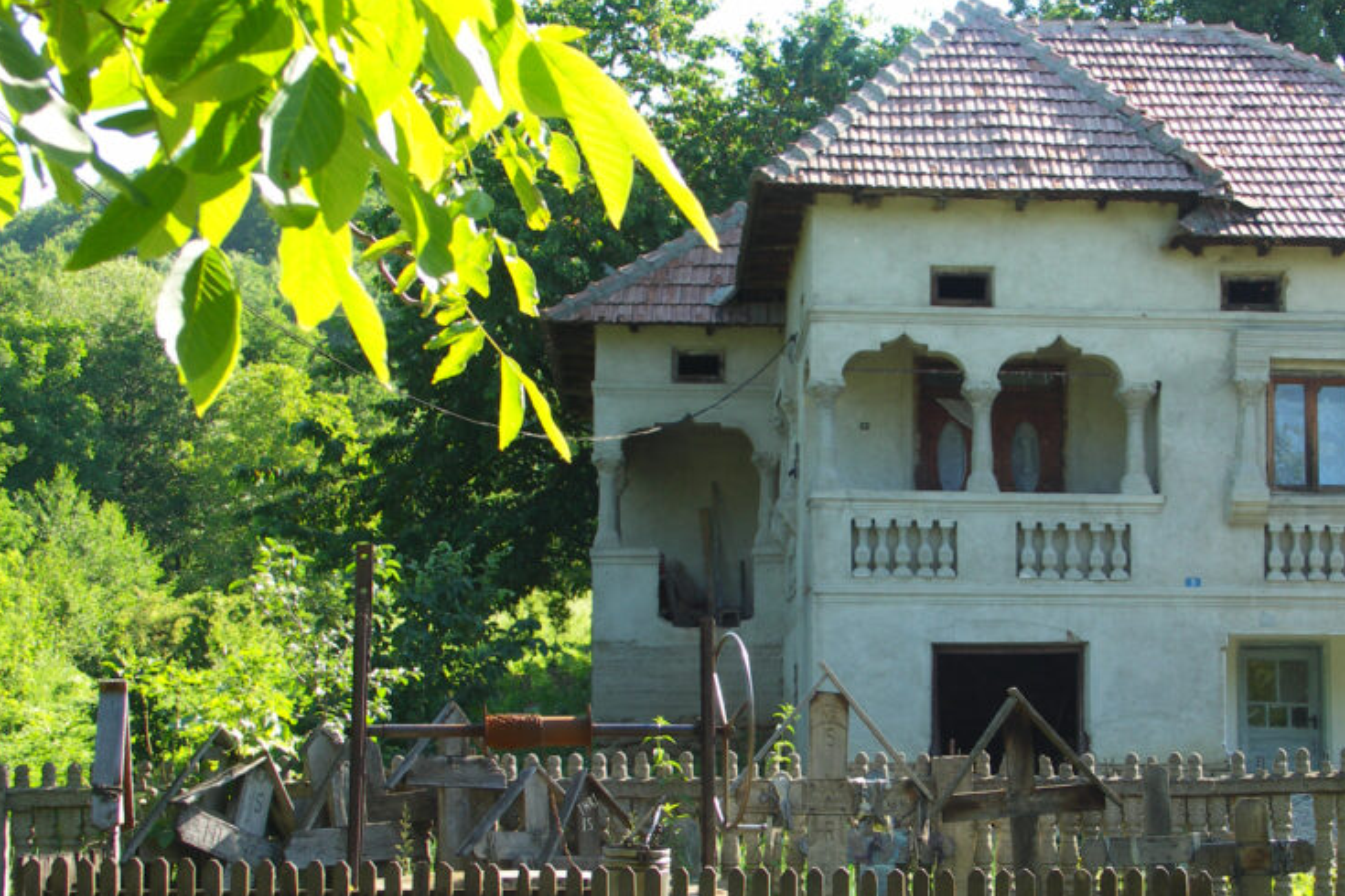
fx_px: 2652
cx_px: 898
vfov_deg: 19.1
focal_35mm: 71
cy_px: 613
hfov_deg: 28.3
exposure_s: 1/125
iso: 50
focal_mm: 12.7
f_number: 3.5
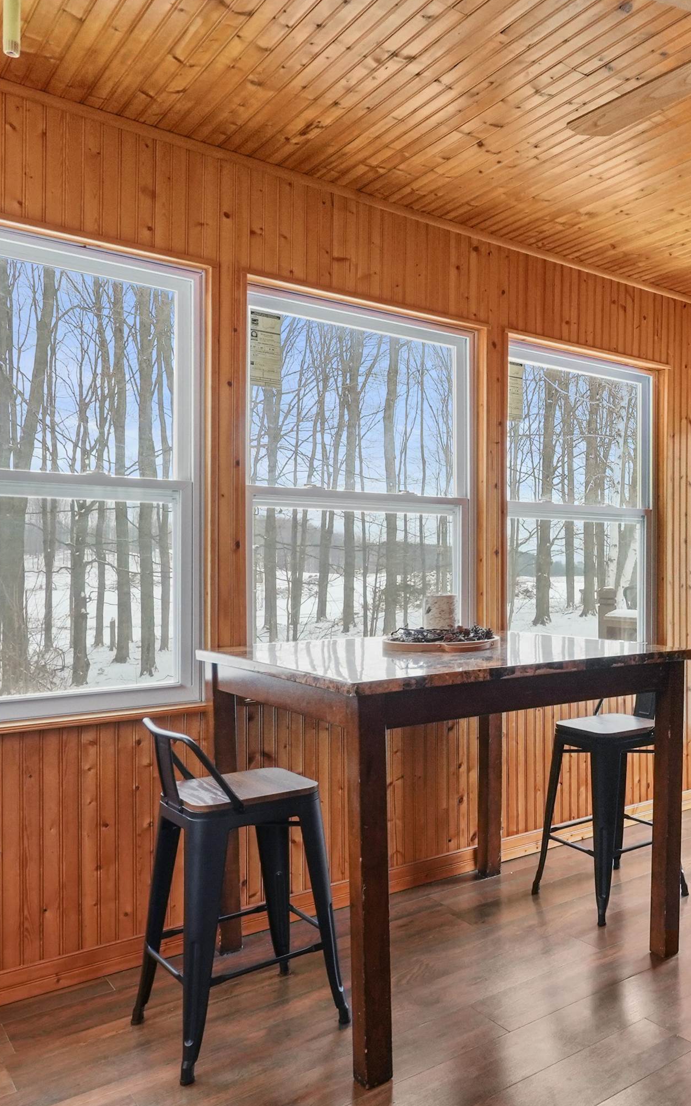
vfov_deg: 66.5
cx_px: 677
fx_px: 844
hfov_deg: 39.7
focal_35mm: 28
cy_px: 555
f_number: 16
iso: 2000
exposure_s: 1/5
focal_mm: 18
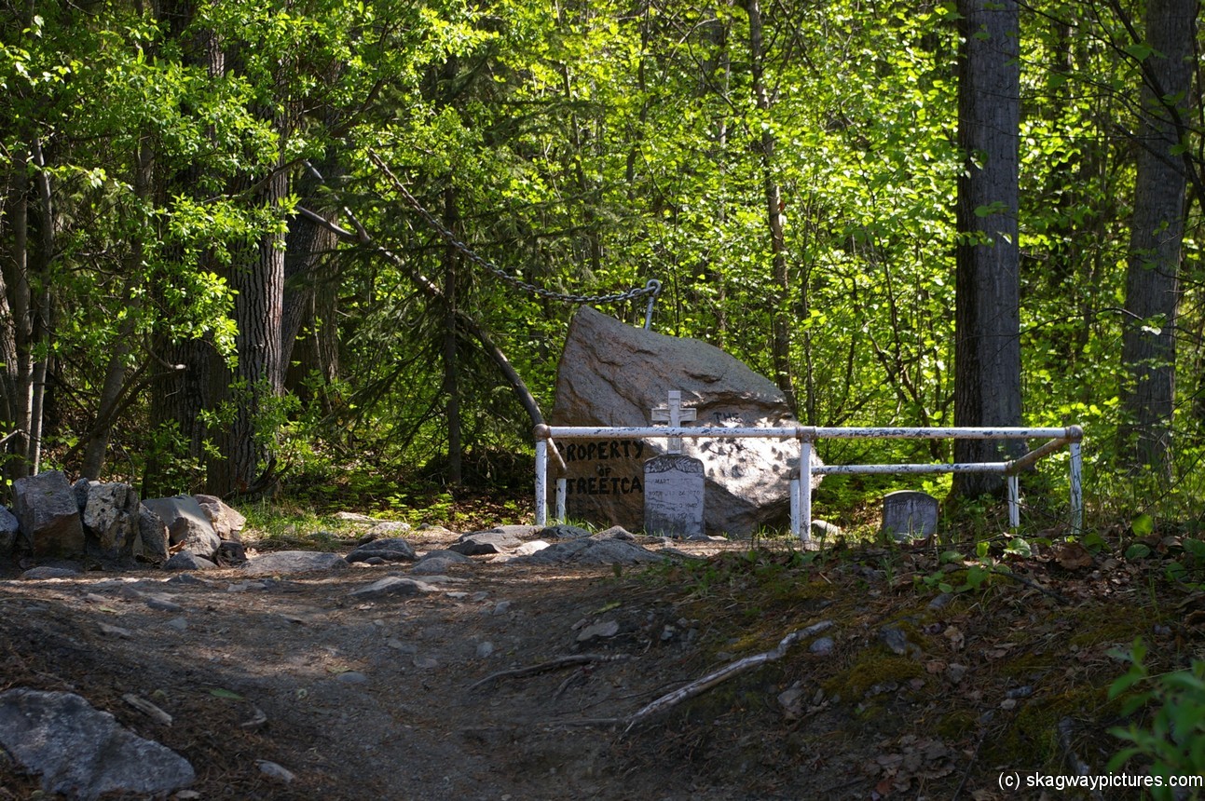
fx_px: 2759
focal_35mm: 82
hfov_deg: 24.6
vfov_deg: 16.5
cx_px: 602
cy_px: 400
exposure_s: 1/90
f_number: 8
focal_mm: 55
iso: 200
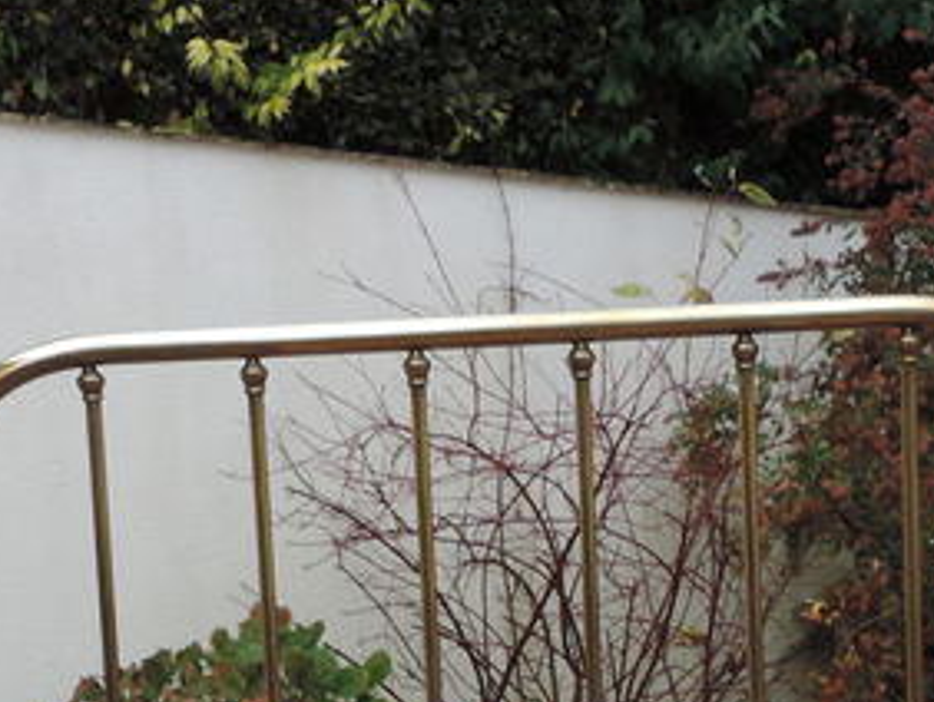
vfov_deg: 11.4
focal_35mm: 124
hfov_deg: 15.9
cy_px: 1093
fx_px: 3349
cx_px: 517
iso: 80
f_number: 3.3
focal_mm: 6.2
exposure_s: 1/200
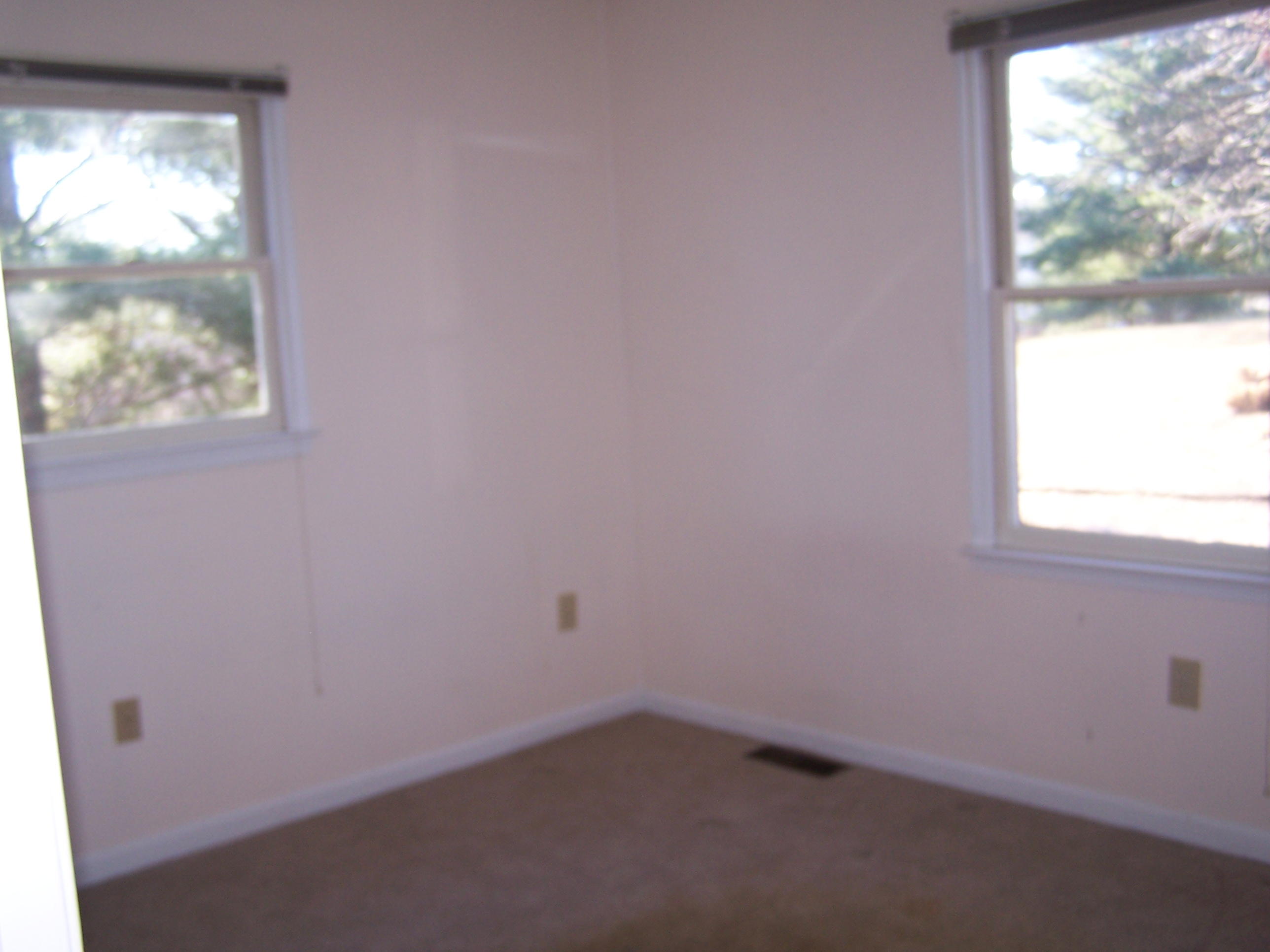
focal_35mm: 38
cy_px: 476
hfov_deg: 49.0
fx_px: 1394
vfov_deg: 37.7
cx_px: 635
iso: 80
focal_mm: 6.3
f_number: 2.8
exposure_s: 1/60
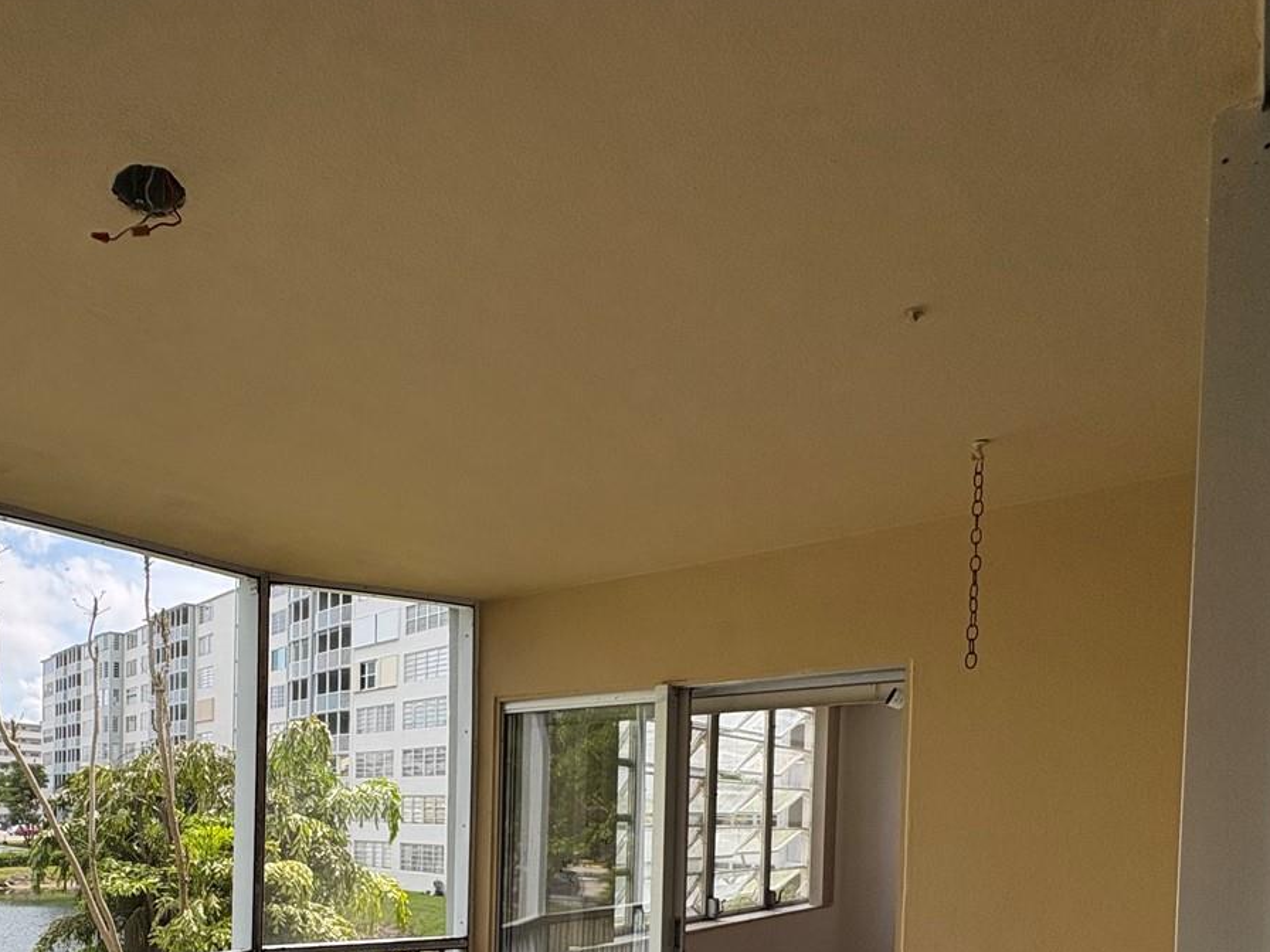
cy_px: 833
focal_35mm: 25
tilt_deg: -1.1
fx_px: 917
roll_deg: -1.3
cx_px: 356
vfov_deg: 49.7
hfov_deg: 66.1
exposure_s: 1/600
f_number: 2.2
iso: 64
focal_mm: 2.22
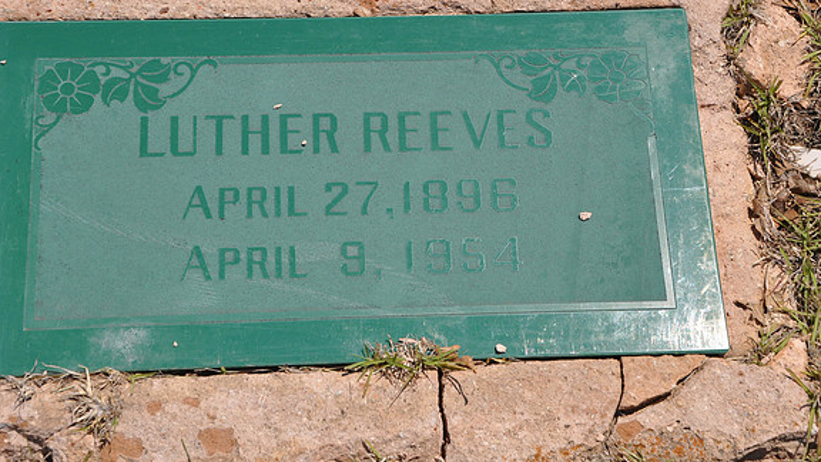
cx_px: 412
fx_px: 1720
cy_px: 192
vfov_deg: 15.3
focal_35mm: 79
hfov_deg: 26.8
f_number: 10
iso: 200
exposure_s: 1/400
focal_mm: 50
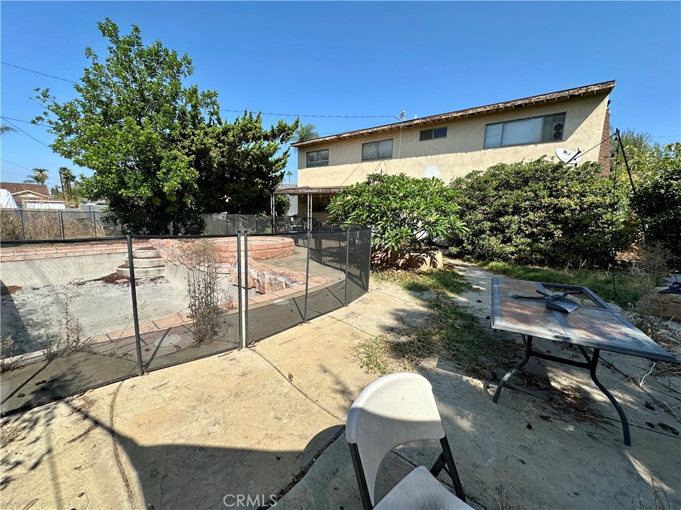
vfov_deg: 85.7
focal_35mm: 14
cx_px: 340
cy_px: 255
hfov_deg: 102.1
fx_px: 275
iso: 40
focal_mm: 2.22
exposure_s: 1/1553
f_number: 2.2
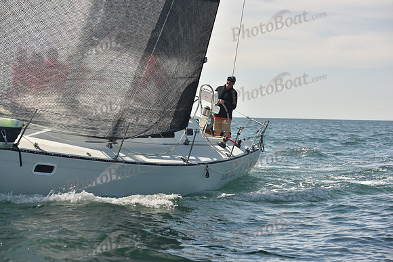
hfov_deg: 22.6
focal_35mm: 90
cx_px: 196
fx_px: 983
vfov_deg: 15.2
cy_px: 131
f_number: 5.6
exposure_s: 1/640
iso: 250
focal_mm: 90
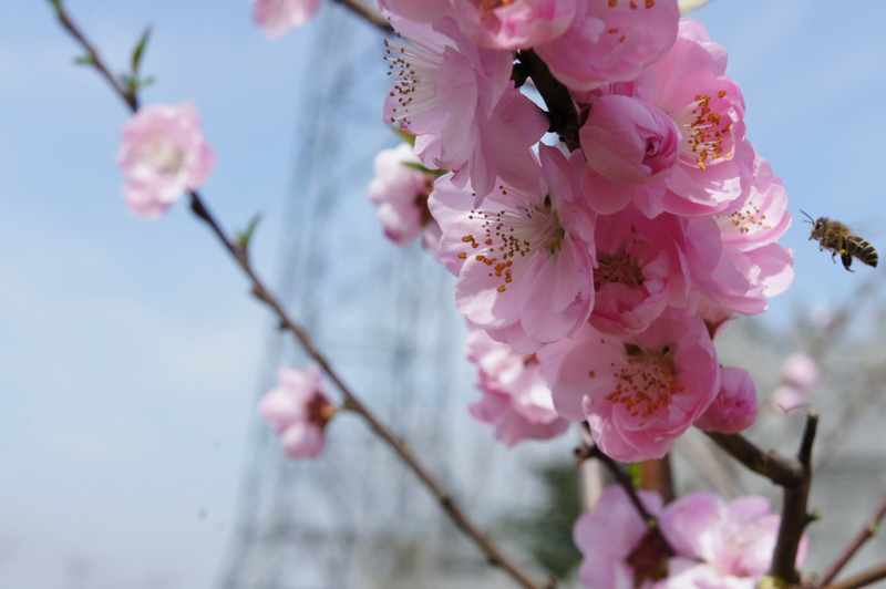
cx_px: 443
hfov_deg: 24.6
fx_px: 2029
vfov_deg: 16.5
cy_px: 294
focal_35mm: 82
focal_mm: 55
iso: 250
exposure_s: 1/250
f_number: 13
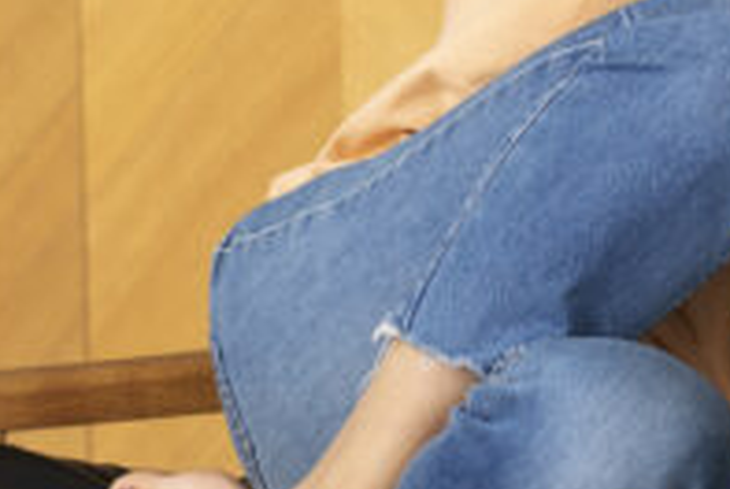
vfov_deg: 6.4
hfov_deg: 9.6
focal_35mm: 214
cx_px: 163
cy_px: 74
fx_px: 4346
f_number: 3.5
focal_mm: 55
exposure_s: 1/160
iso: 125
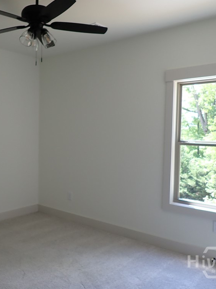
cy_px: 145
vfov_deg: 54.0
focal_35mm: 34
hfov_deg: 40.2
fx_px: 283
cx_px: 44
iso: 160
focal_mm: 4.5
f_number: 2
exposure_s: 1/125
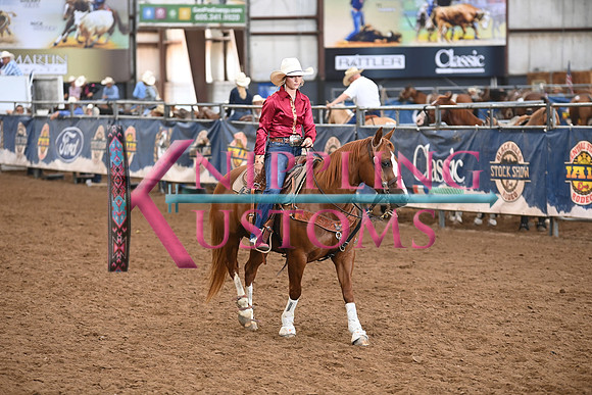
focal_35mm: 150
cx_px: 296
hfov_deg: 13.7
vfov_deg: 9.2
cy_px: 198
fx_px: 2467
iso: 2500
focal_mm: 150
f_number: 3.2
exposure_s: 1/250
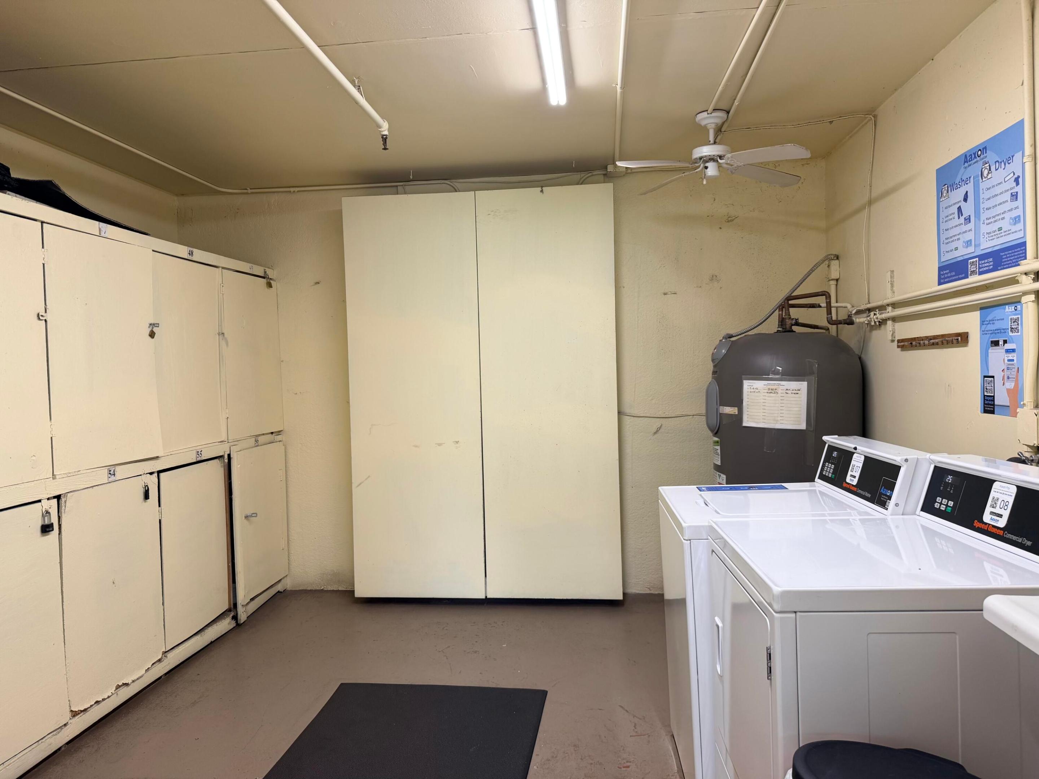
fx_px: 720
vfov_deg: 56.8
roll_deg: +2.1
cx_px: 520
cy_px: 390
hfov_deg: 71.6
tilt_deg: -1.5
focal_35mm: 24
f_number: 1.78
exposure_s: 1/120
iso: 125
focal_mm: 6.76
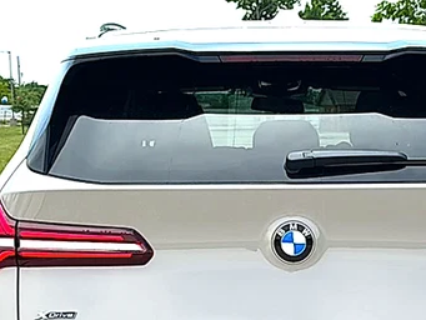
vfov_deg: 18.5
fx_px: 960
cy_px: 308
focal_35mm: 78
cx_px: 285
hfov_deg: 24.9
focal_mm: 6.86
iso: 80
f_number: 1.78
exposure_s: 1/4219
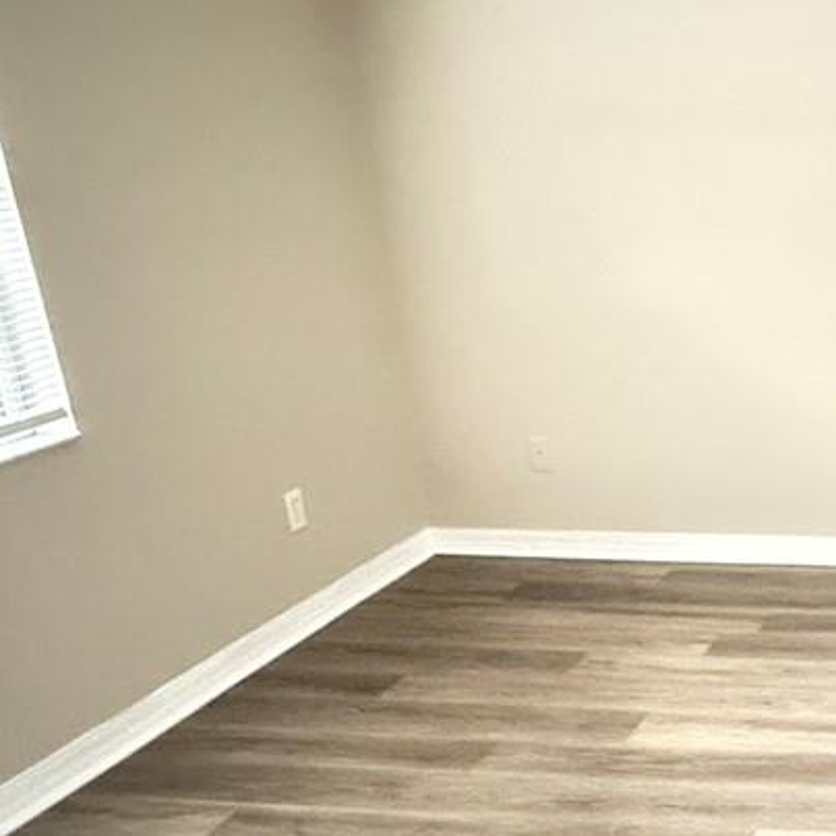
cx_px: 993
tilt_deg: -19.9
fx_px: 1339
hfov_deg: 29.9
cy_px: 573
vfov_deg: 34.3
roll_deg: +0.5
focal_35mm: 49
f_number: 2.2
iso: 3200
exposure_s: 1/15
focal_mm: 2.22
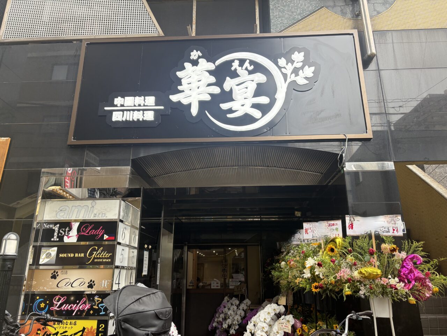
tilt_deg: +19.0
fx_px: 336
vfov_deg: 53.1
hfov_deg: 67.3
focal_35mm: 26
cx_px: 224
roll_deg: +0.3
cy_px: 168
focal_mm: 5.96
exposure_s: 1/261
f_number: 1.6
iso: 64
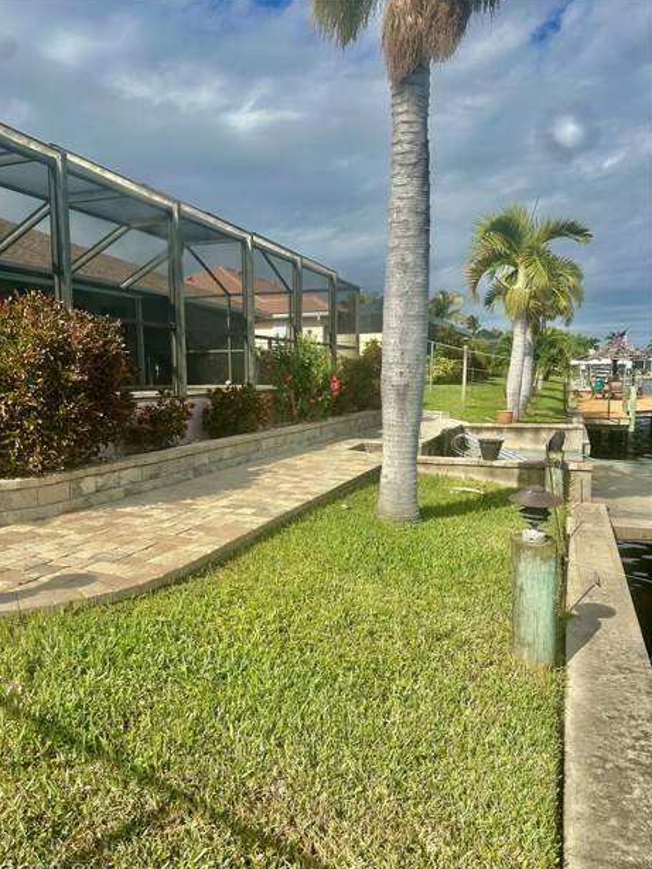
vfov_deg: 69.4
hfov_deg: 54.9
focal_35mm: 25
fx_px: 627
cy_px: 446
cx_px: 314
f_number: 1.78
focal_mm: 6.86
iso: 80
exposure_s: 1/6623
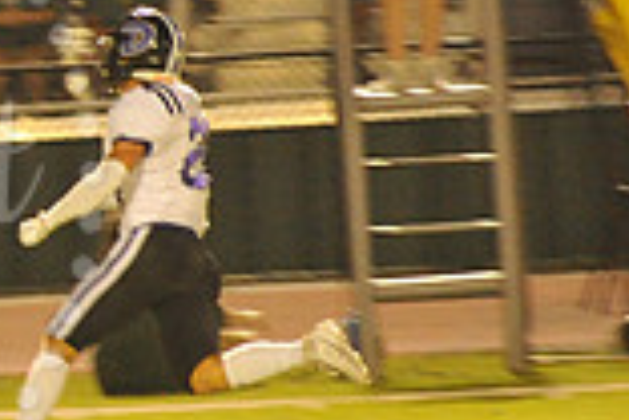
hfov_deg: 2.8
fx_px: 12963
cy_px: 182
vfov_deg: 1.9
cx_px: -282
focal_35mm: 742
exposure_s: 1/200
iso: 6400
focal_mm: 200
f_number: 5
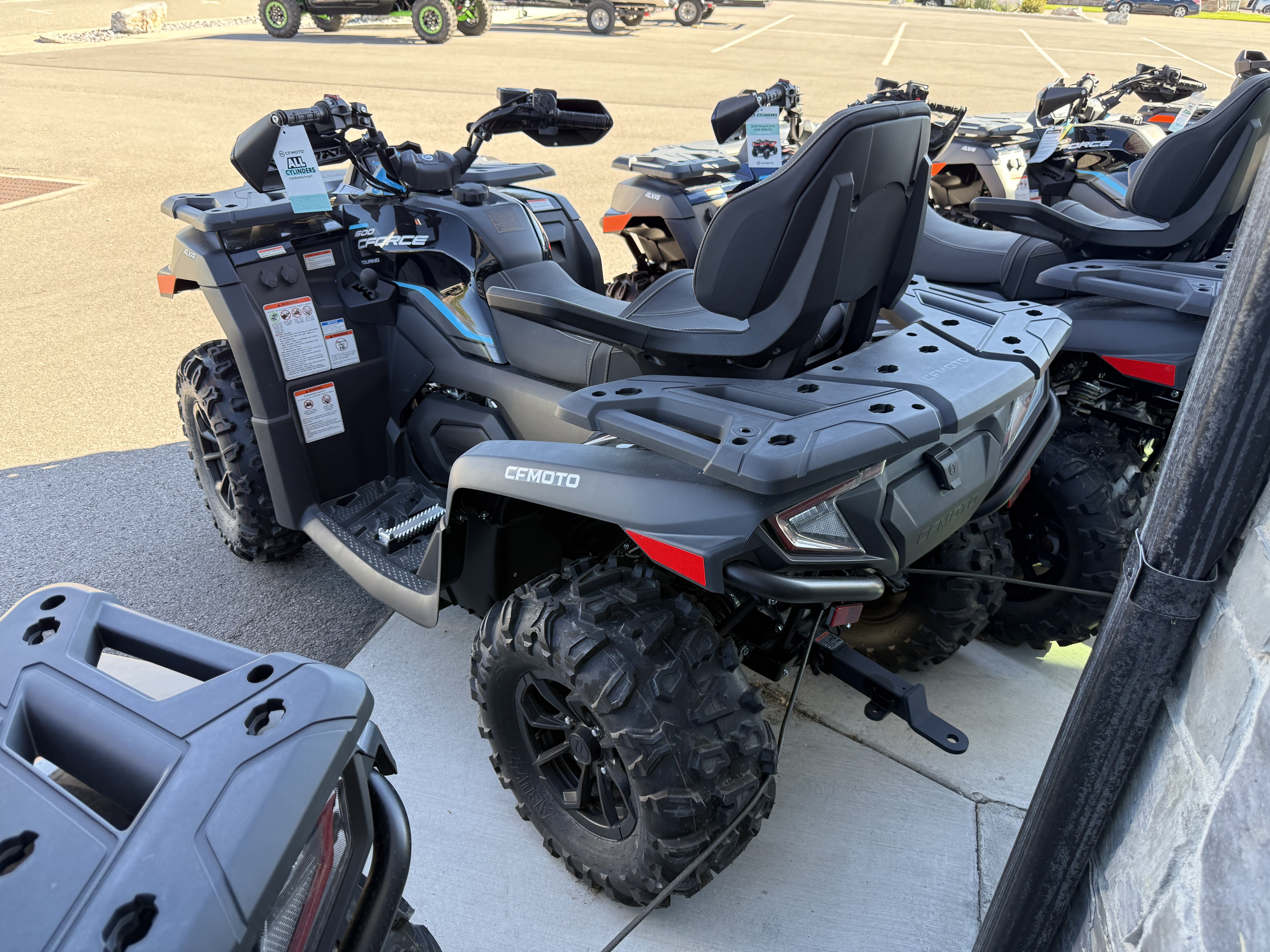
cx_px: 635
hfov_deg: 71.6
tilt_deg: -28.7
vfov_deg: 56.8
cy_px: 476
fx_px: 881
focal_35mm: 24
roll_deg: -1.5
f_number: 1.78
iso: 100
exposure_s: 1/243
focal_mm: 6.76
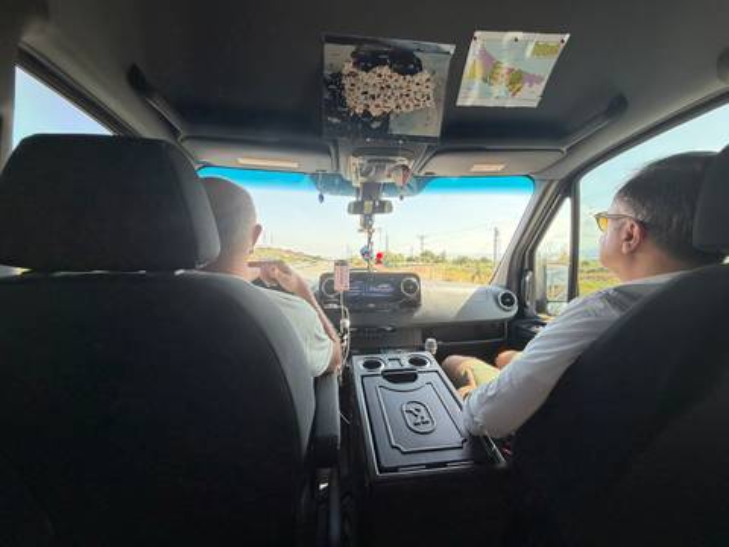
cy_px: 274
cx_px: 364
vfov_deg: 85.7
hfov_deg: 102.1
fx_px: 295
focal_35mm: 14
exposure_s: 1/164
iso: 64
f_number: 2.2
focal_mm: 2.22
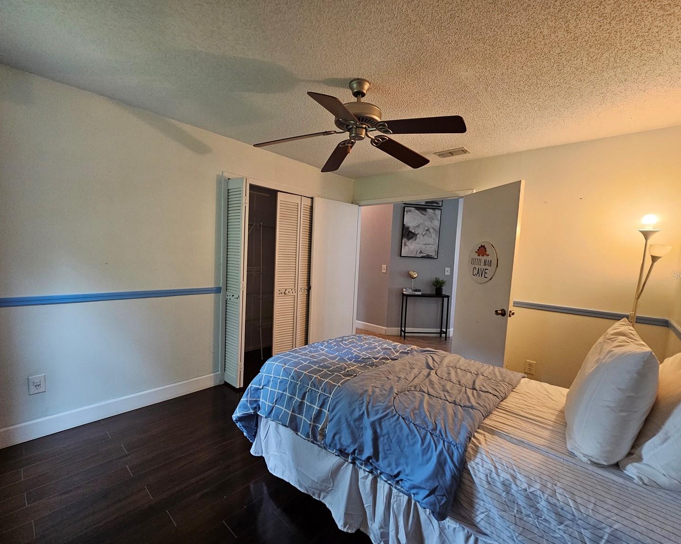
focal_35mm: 14
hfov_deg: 100.7
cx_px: 340
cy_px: 275
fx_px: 282
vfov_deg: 88.0
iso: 320
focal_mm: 2.2
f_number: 2.2
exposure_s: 1/40
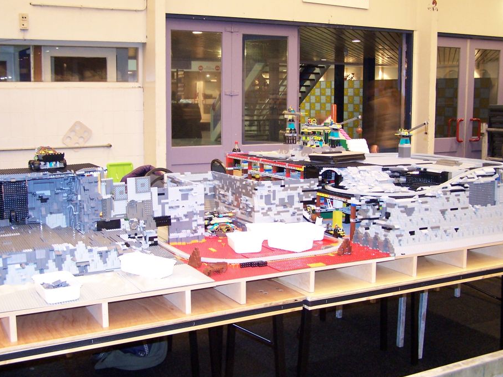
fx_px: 625
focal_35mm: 43
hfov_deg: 43.8
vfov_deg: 33.6
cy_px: 185
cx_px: 253
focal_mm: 6.3
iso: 140
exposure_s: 1/4
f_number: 2.8
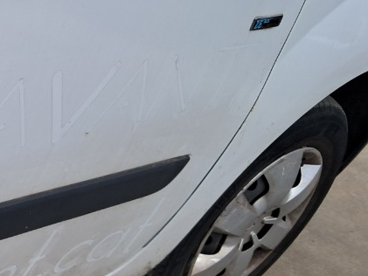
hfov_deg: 21.6
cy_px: 104
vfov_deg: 18.0
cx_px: -108
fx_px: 872
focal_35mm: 82
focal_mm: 4
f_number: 1.8
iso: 50
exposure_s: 1/495
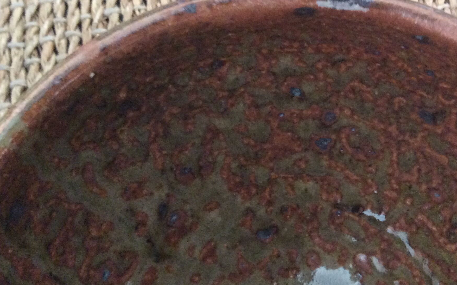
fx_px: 623
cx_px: 309
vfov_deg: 25.7
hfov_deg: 39.8
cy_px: 94
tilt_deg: -66.7
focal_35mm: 50
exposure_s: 1/17
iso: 320
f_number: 2.4
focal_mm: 3.3
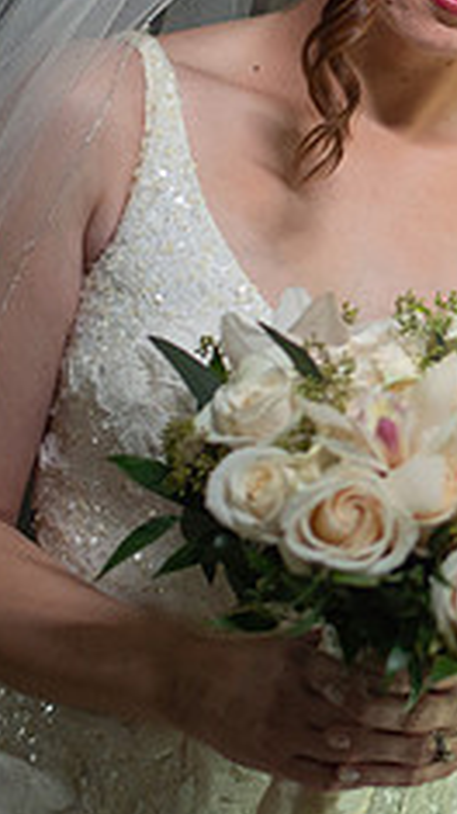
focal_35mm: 129
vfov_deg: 16.6
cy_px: 208
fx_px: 2782
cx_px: 706
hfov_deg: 9.1
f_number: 2.5
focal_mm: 50
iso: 1000
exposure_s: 1/400
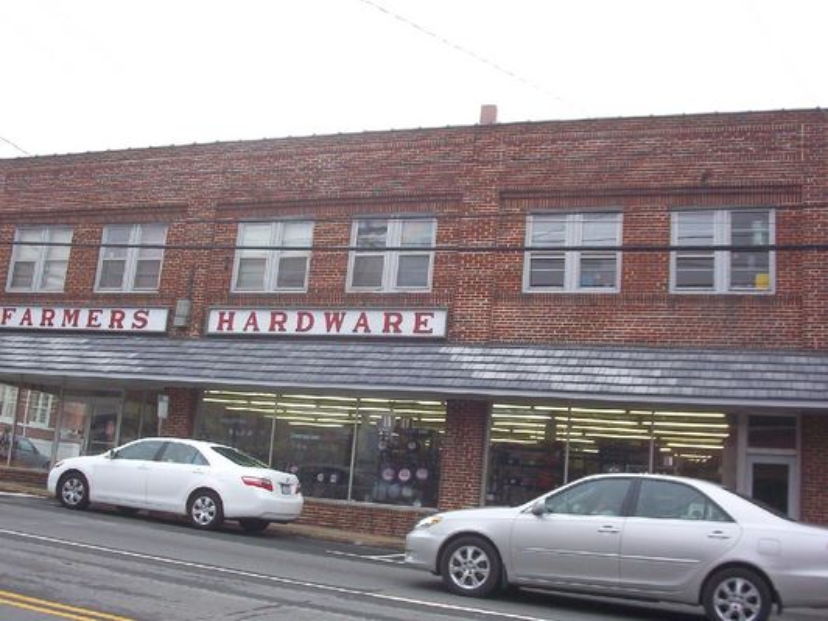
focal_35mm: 39
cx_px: 414
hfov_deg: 47.9
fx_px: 933
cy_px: 310
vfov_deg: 36.8
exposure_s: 1/126
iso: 100
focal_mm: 6
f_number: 4.5
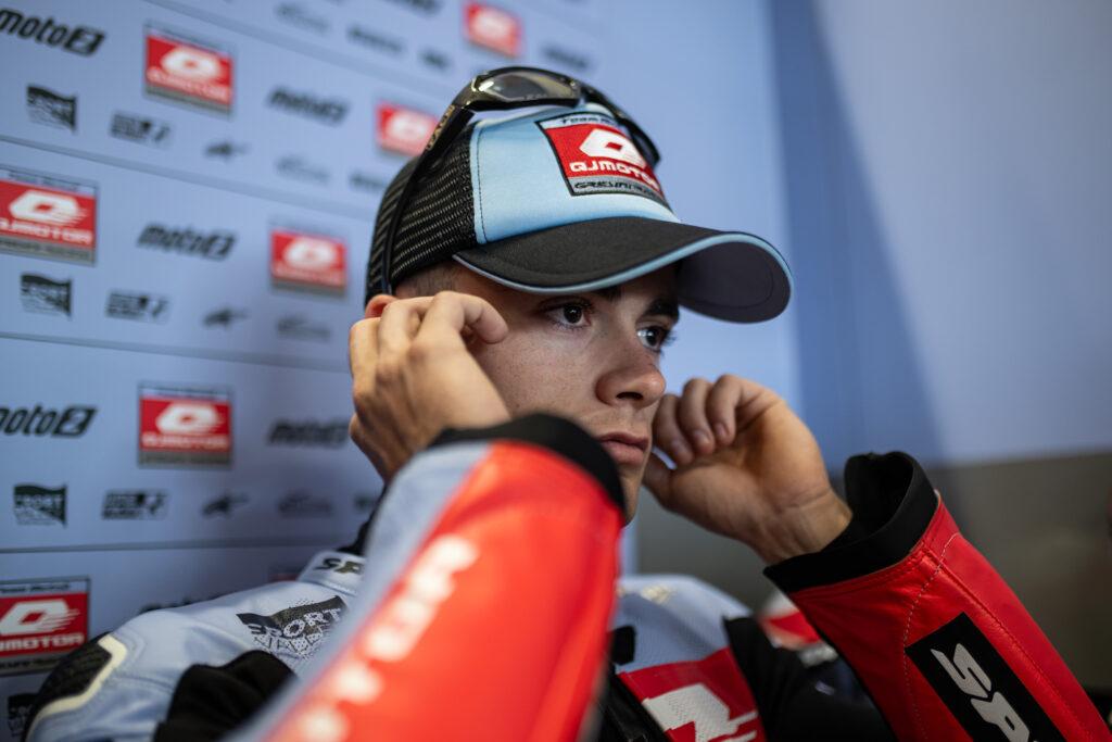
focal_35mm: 35
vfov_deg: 37.9
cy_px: 371
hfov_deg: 54.4
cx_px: 556
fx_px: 1081
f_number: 1.8
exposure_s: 1/320
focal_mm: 35
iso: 500
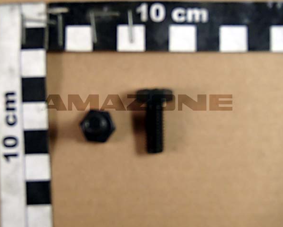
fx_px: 494
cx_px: 132
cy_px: 114
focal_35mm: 59
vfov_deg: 25.8
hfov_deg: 32.0
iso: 320
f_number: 5.1
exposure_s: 1/50
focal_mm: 10
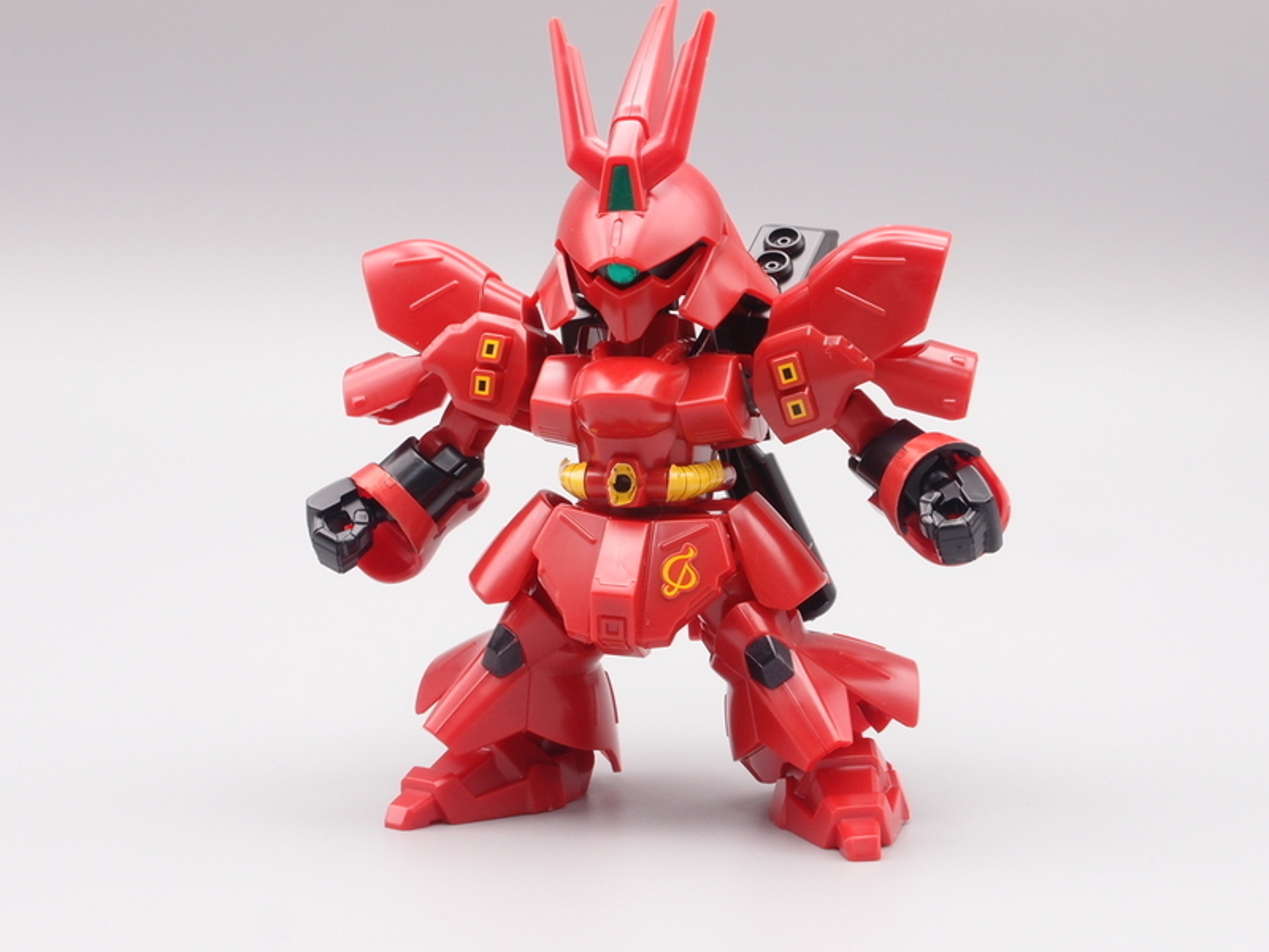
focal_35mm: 65
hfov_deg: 29.8
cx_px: 634
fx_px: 2383
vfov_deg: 22.6
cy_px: 476
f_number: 8
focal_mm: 14.05
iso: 100
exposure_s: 1/8
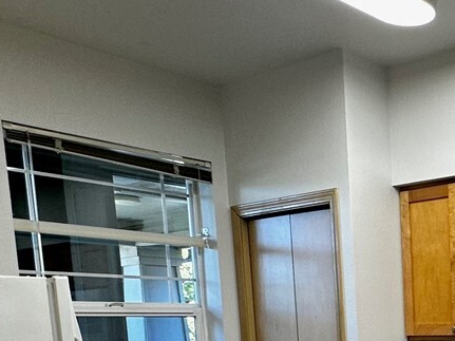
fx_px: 683
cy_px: 408
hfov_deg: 30.4
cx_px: 565
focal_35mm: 52
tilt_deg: -5.1
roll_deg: +2.1
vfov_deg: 25.3
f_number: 2.2
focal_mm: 2.22
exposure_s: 1/120
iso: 100
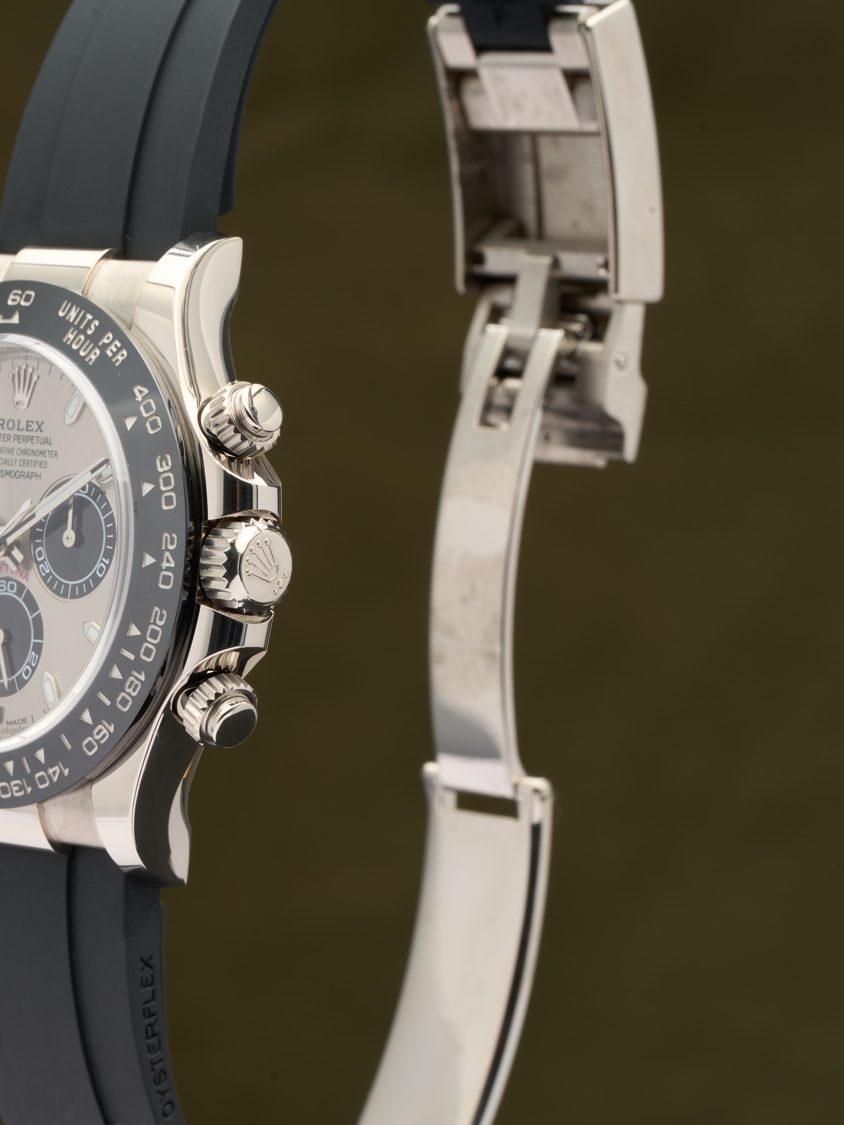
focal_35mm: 145
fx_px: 4714
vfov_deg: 13.6
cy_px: 565
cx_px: 97
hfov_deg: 10.2
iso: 160
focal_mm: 100
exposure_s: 1/125
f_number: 16
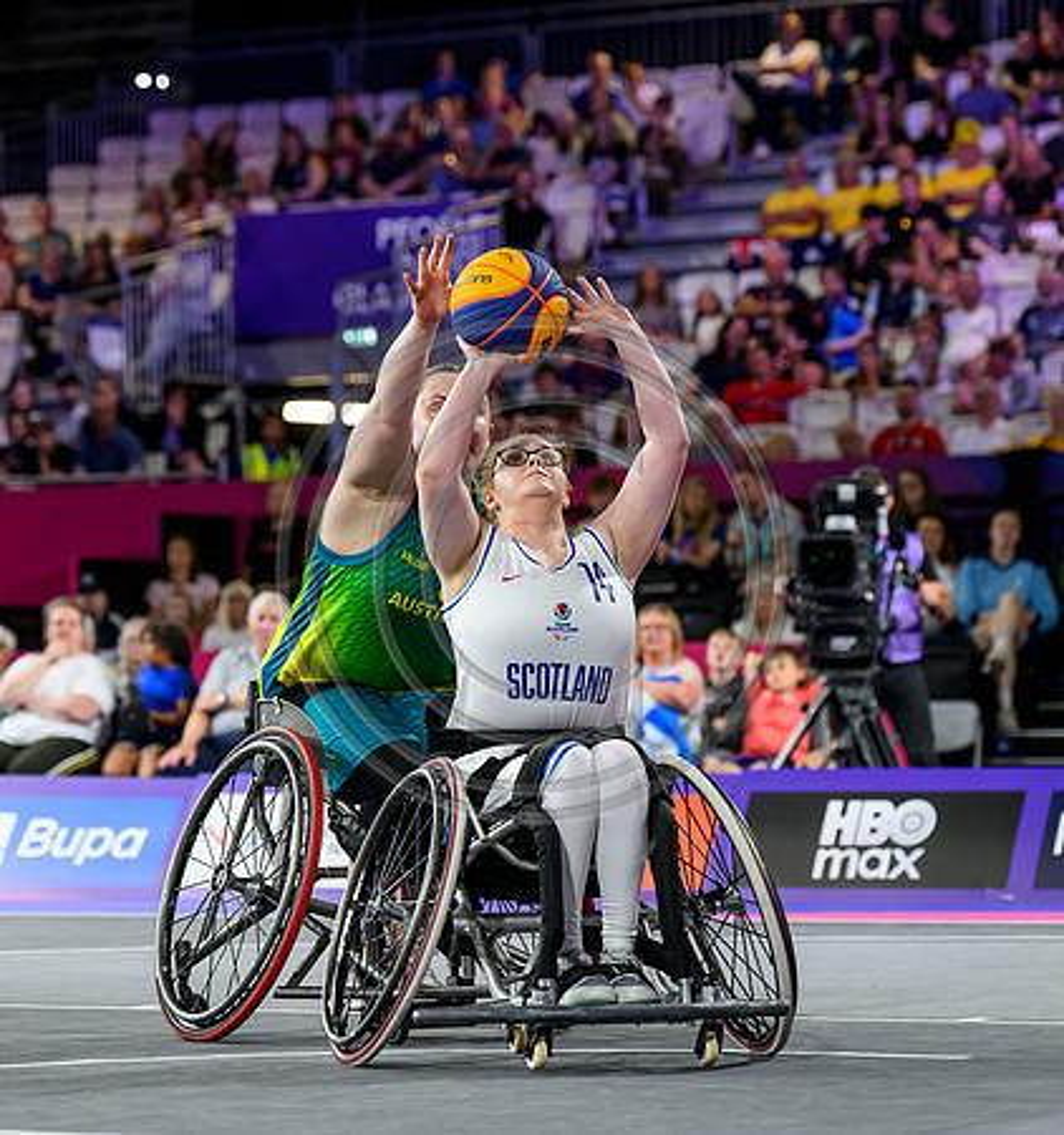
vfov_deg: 12.0
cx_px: 411
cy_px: 510
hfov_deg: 11.3
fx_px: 5394
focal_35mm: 150
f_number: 3.2
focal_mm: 99
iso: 2500
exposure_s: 1/1600
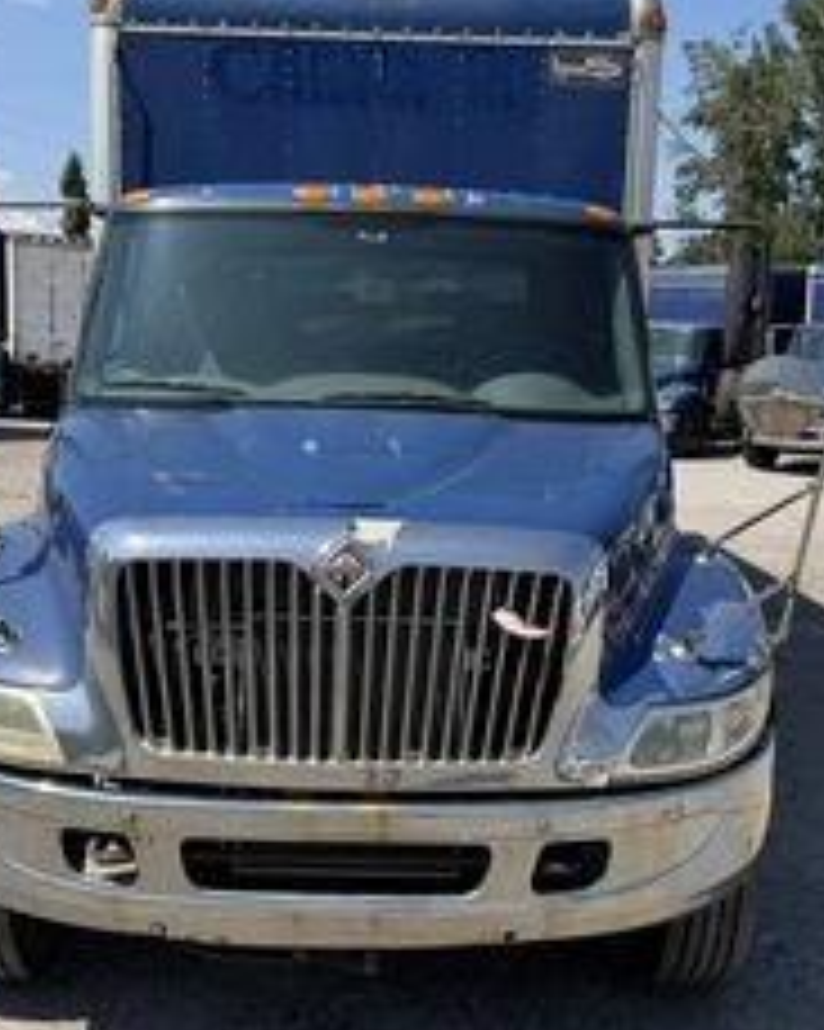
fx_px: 1251
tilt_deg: -8.1
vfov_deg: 44.8
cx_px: 401
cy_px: 486
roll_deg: +0.3
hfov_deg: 36.5
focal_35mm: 41
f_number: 1.78
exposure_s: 1/4405
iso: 80
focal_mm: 6.76
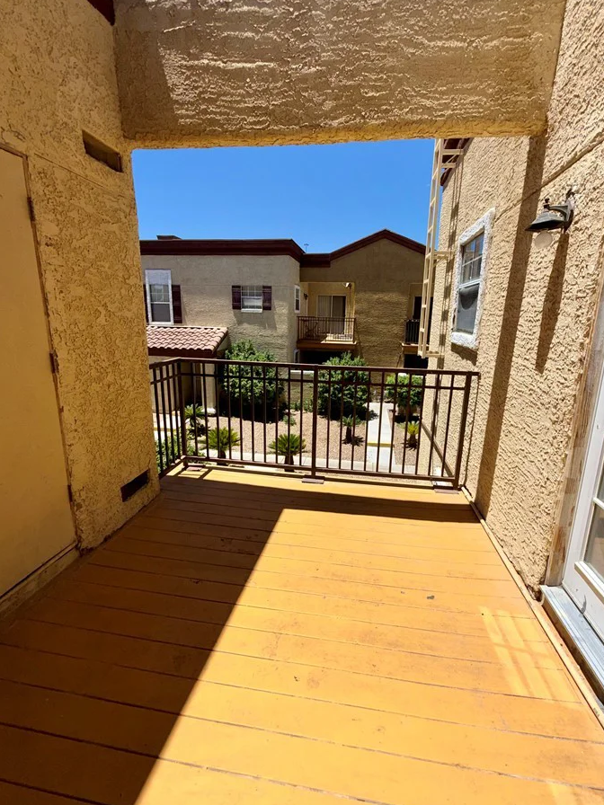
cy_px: 398
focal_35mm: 16
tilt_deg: -12.3
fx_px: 372
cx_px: 315
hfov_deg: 78.1
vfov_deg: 94.5
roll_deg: -0.8
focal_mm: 2.22
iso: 16
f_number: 2.2
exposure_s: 1/1656
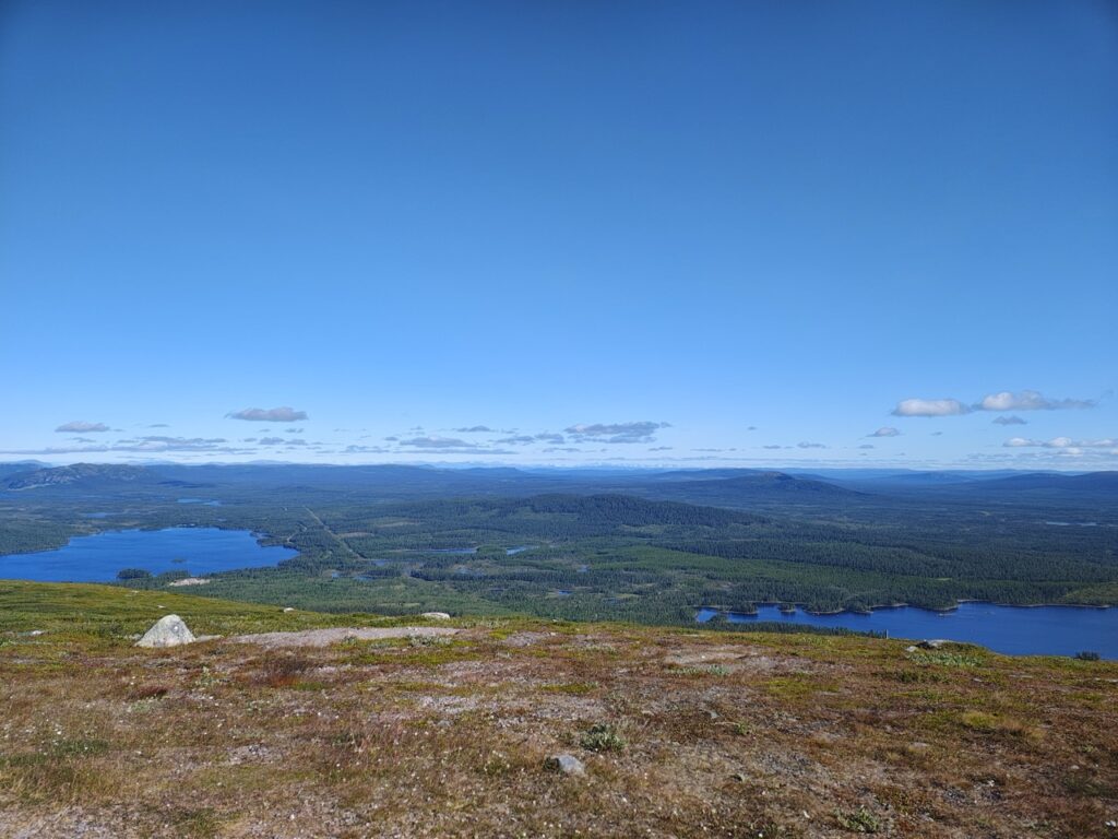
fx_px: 807
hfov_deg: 69.4
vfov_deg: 54.9
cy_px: 420
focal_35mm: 25
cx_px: 559
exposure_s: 1/1774
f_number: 1.4
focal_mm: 5.89
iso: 101
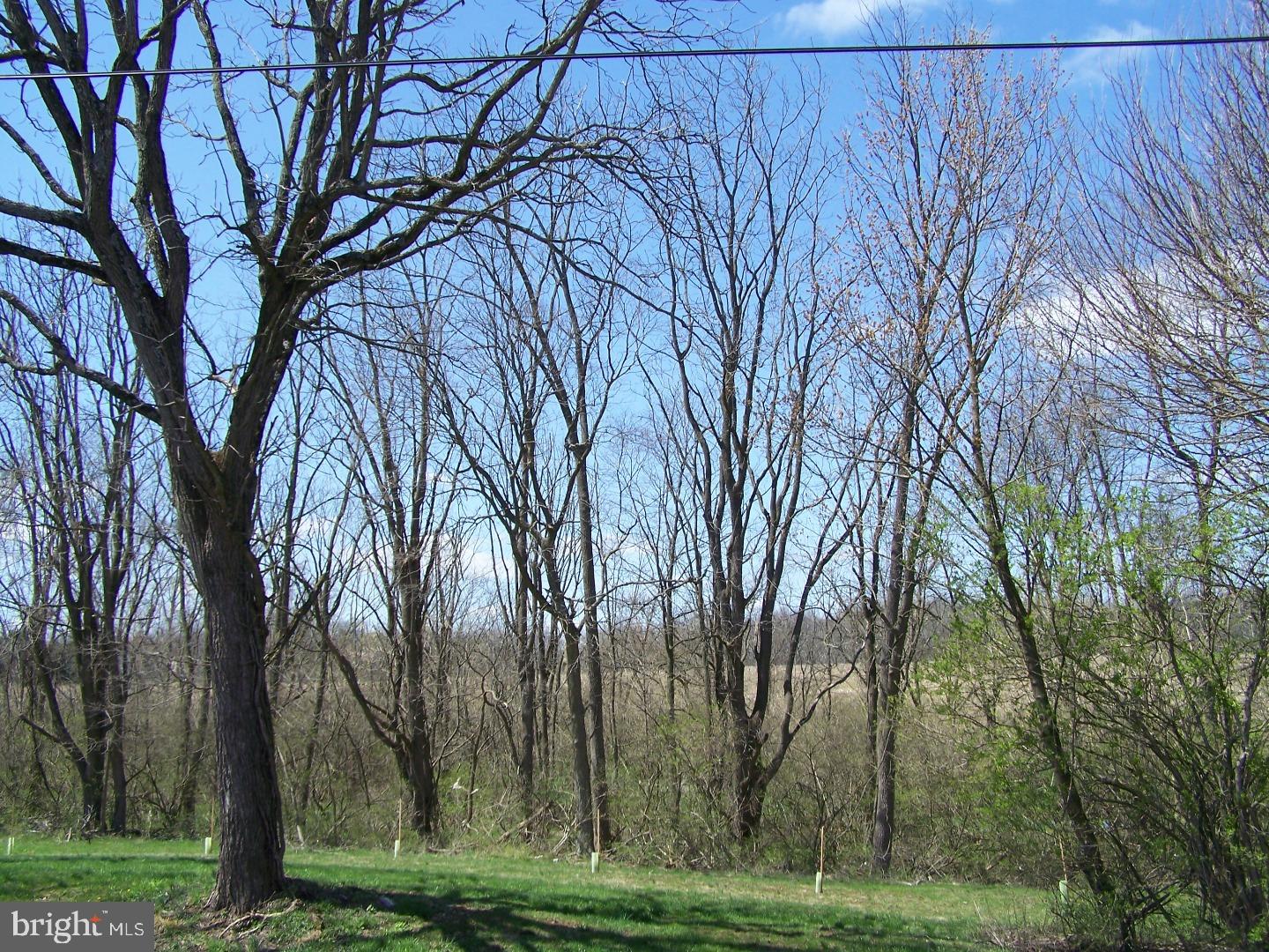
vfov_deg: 37.7
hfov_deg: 49.0
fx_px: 1393
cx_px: 634
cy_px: 476
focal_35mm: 38
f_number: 4
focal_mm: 6.3
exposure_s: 1/250
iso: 64
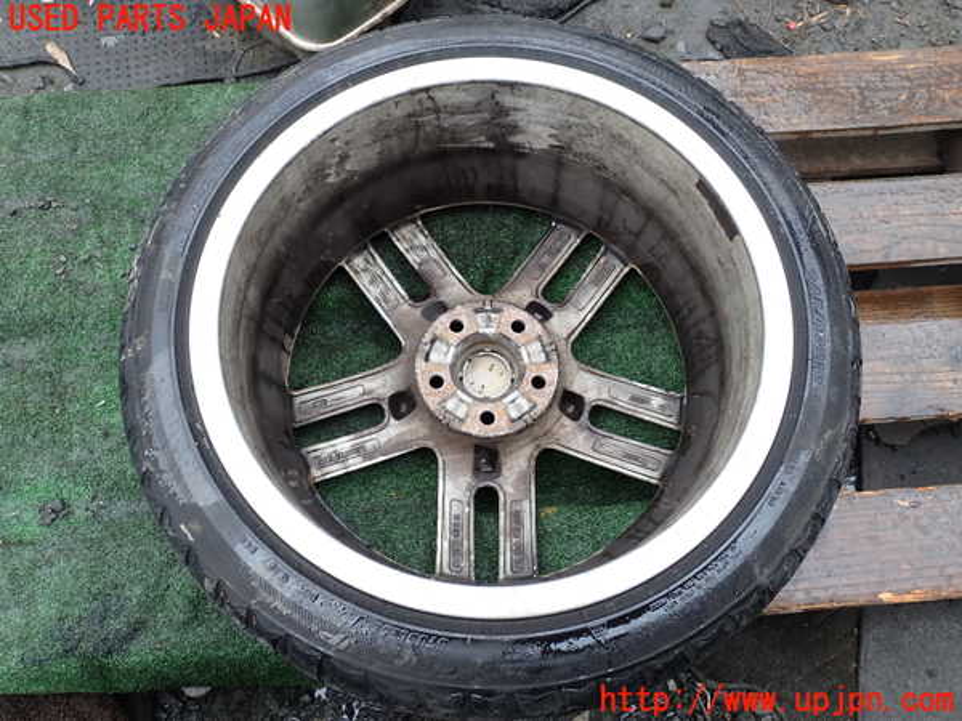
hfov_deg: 60.0
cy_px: 360
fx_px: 834
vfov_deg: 46.8
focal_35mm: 30
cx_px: 481
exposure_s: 1/100
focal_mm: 5.4
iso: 100
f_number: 3.2
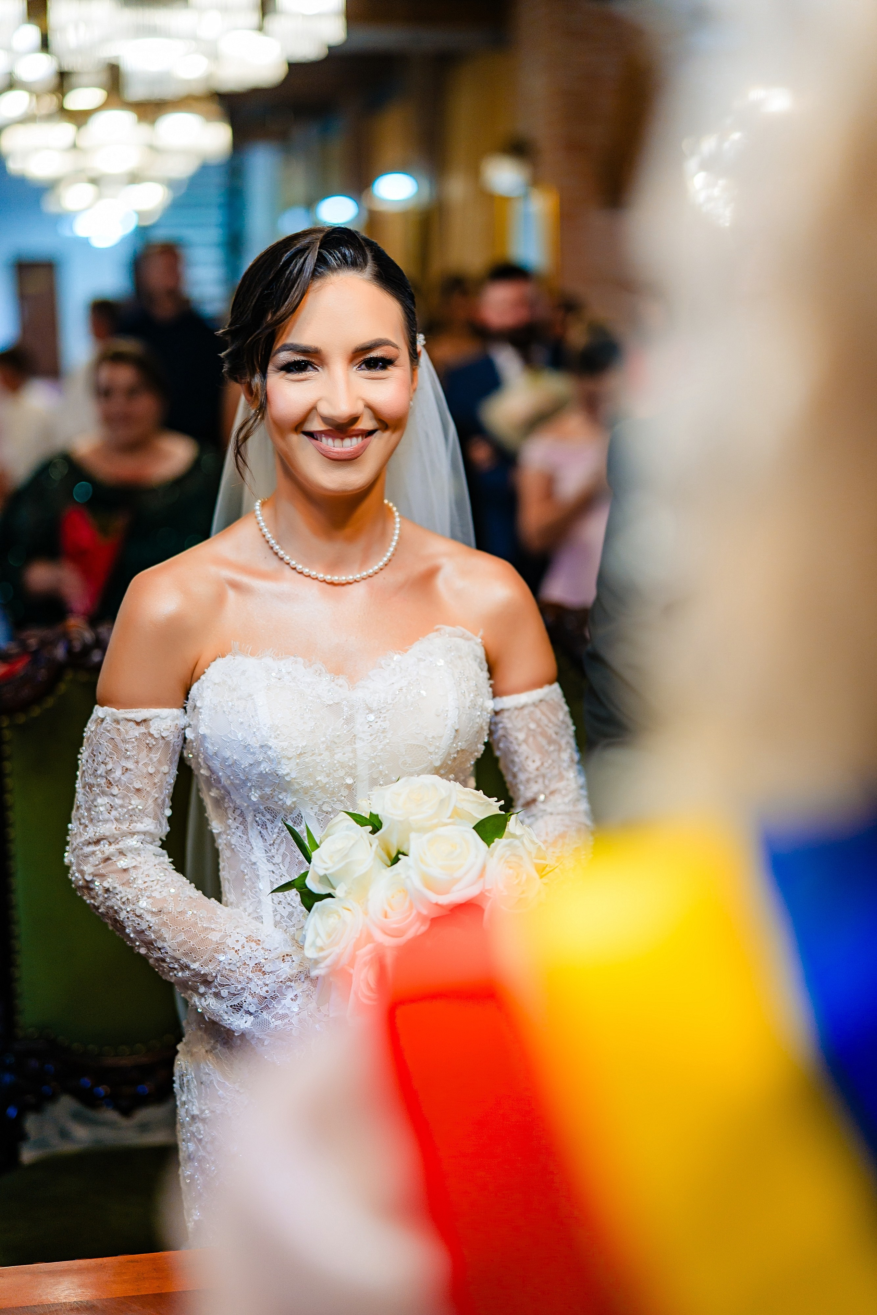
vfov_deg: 39.6
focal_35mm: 50
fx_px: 1827
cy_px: 658
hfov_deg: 27.0
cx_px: 438
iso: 400
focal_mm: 50
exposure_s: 1/200
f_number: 1.4
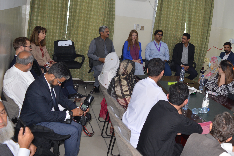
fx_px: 253
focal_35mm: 39
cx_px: 168
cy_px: 56
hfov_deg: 48.1
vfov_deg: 34.0
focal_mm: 18
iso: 200
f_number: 5.6
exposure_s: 1/30
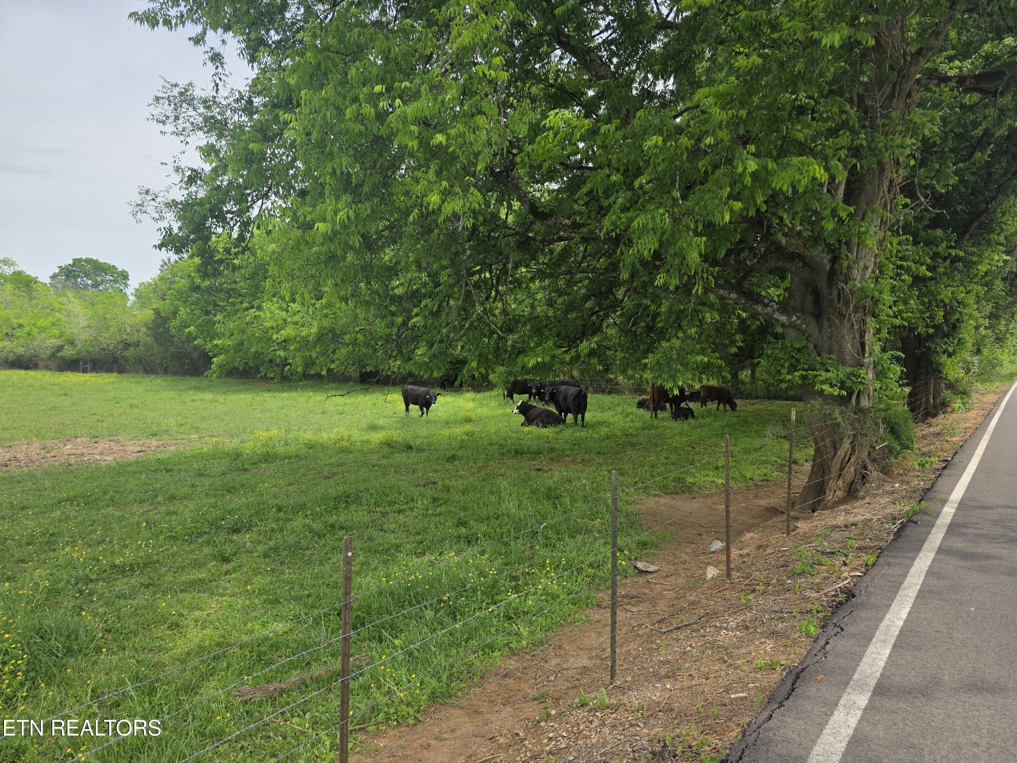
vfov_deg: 58.9
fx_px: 676
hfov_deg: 73.9
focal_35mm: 23
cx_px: 508
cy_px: 382
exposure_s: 1/2993
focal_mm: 6.3
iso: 80
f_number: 1.7
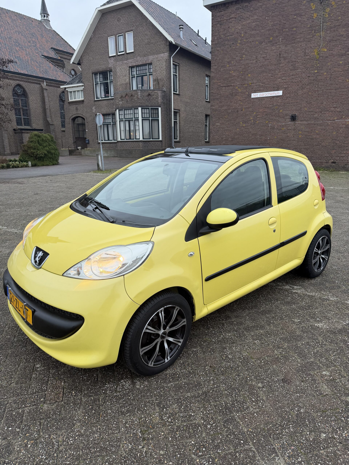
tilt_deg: -15.9
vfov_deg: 71.6
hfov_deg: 56.8
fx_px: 323
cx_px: 174
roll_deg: +1.0
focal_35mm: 24
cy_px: 232
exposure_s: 1/176
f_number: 1.78
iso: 64
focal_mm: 6.76
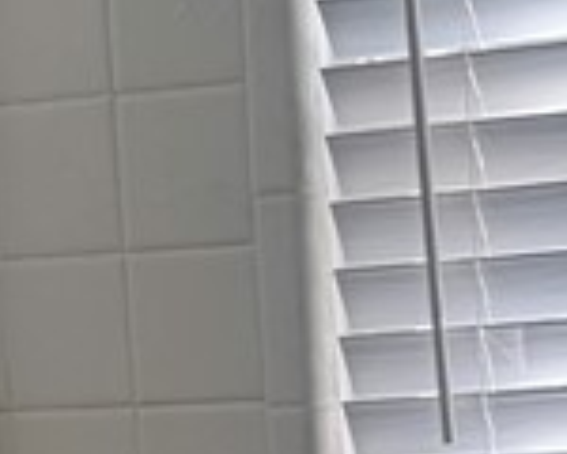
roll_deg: +3.3
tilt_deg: -16.2
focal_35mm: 160
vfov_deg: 8.5
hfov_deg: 12.0
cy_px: 1207
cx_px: 416
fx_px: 2685
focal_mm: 6.76
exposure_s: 1/190
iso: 64
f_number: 1.78
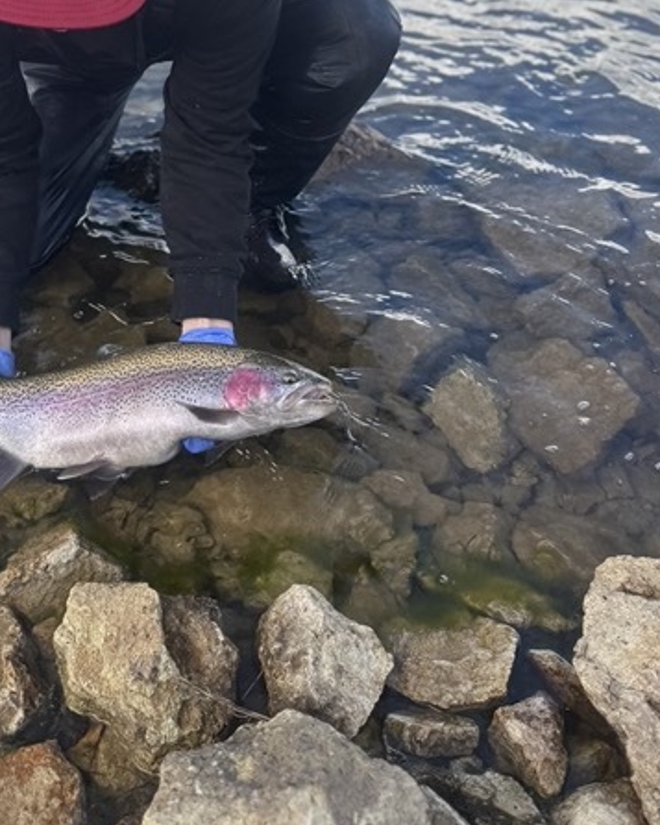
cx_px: 196
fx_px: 1025
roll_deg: +2.7
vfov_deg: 40.7
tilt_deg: -26.2
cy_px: 94
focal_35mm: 42
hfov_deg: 35.2
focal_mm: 6.76
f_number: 1.78
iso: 80
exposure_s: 1/1366
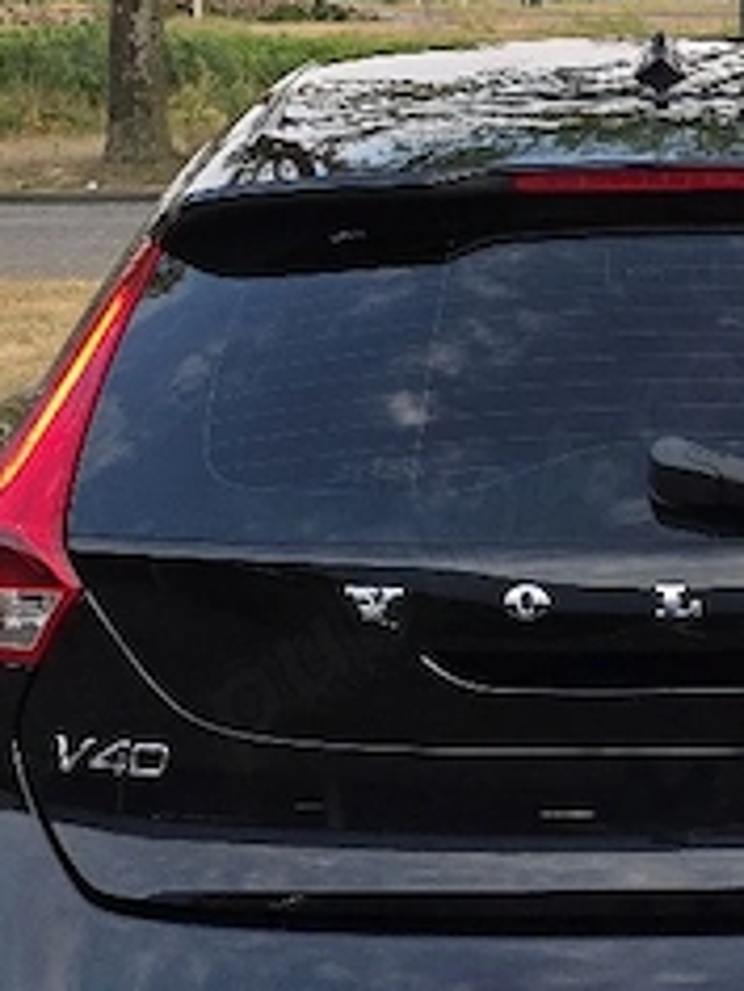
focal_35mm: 78
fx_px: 2235
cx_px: 639
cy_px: -13
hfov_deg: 18.6
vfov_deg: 23.9
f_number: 1.7
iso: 50
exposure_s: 1/182
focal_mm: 6.3
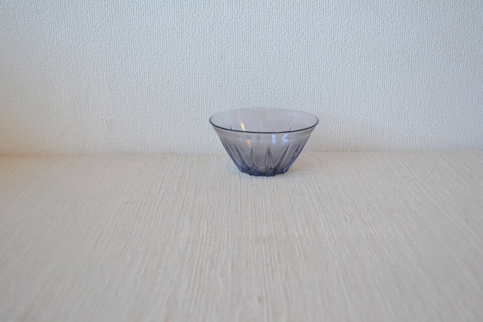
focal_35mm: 39
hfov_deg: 49.6
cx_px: 242
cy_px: 161
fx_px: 523
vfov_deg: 34.2
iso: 400
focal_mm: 26
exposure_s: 1/60
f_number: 4.5
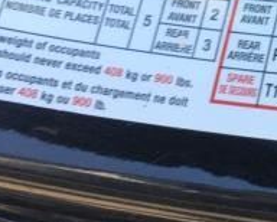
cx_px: 447
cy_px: 19
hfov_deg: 14.8
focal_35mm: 118
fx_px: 968
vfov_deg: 13.0
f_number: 2.2
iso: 32
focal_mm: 4.15
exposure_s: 1/120
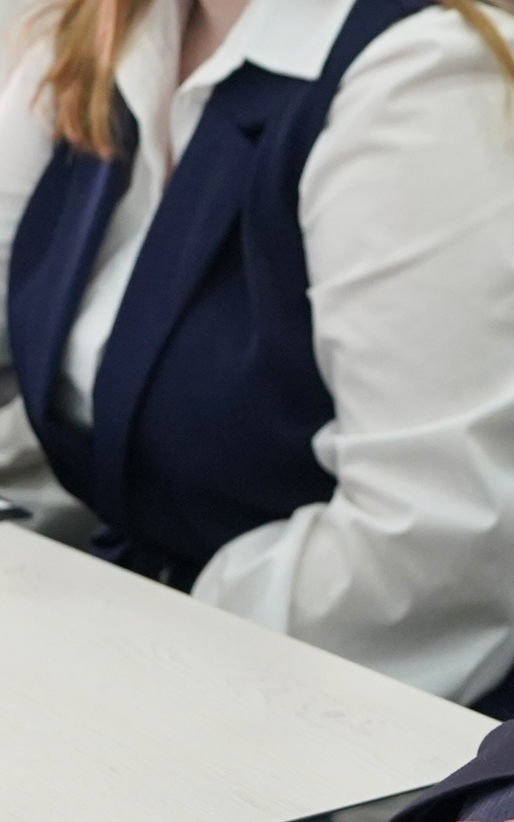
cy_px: 254
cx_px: 579
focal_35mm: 195
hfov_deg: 6.7
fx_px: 4370
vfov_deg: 10.7
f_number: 4
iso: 800
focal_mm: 40
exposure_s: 1/160
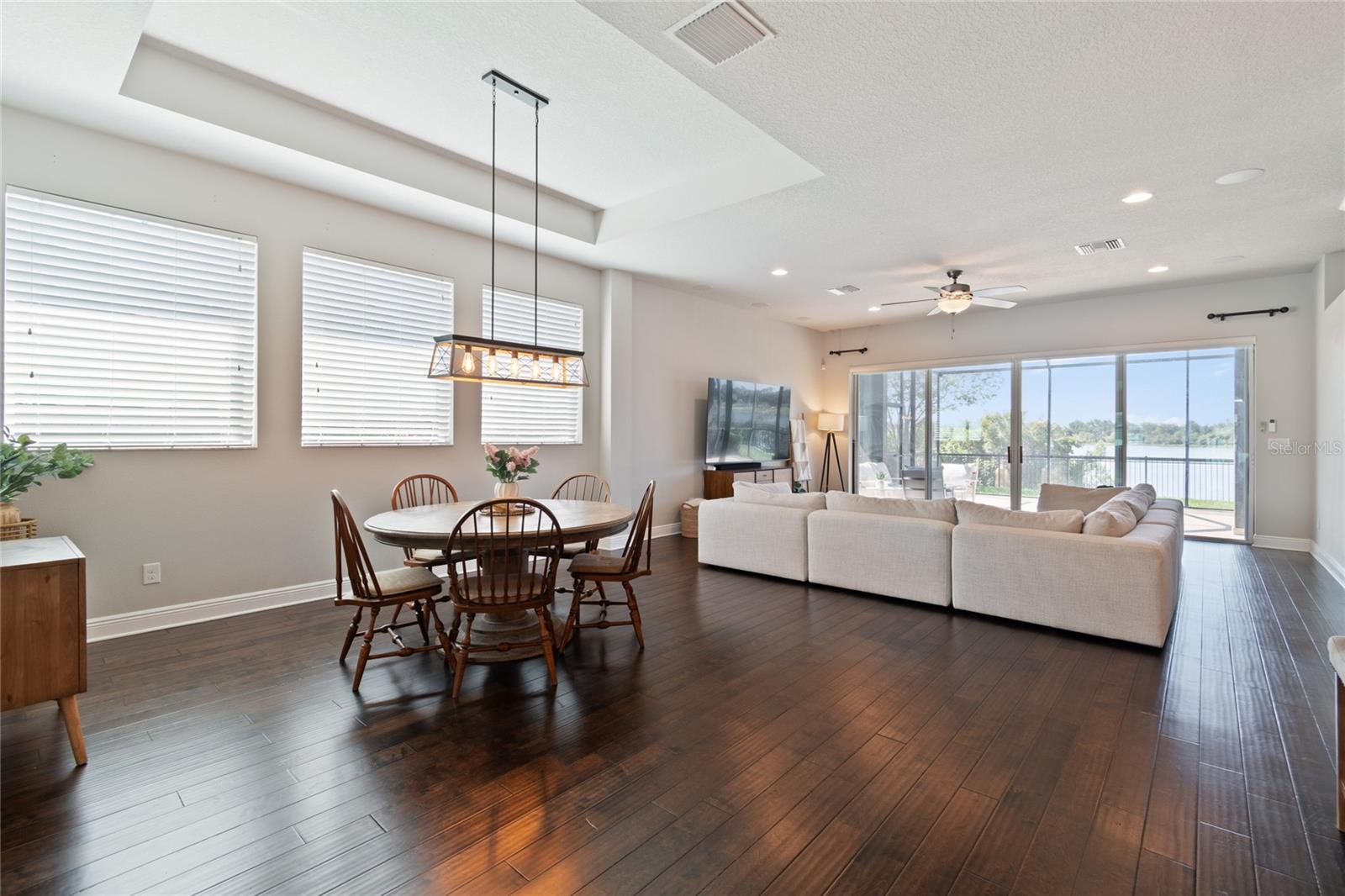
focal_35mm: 15
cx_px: 672
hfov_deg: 100.4
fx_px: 560
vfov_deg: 77.3
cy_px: 448
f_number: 7.1
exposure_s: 1/15
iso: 100
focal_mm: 10
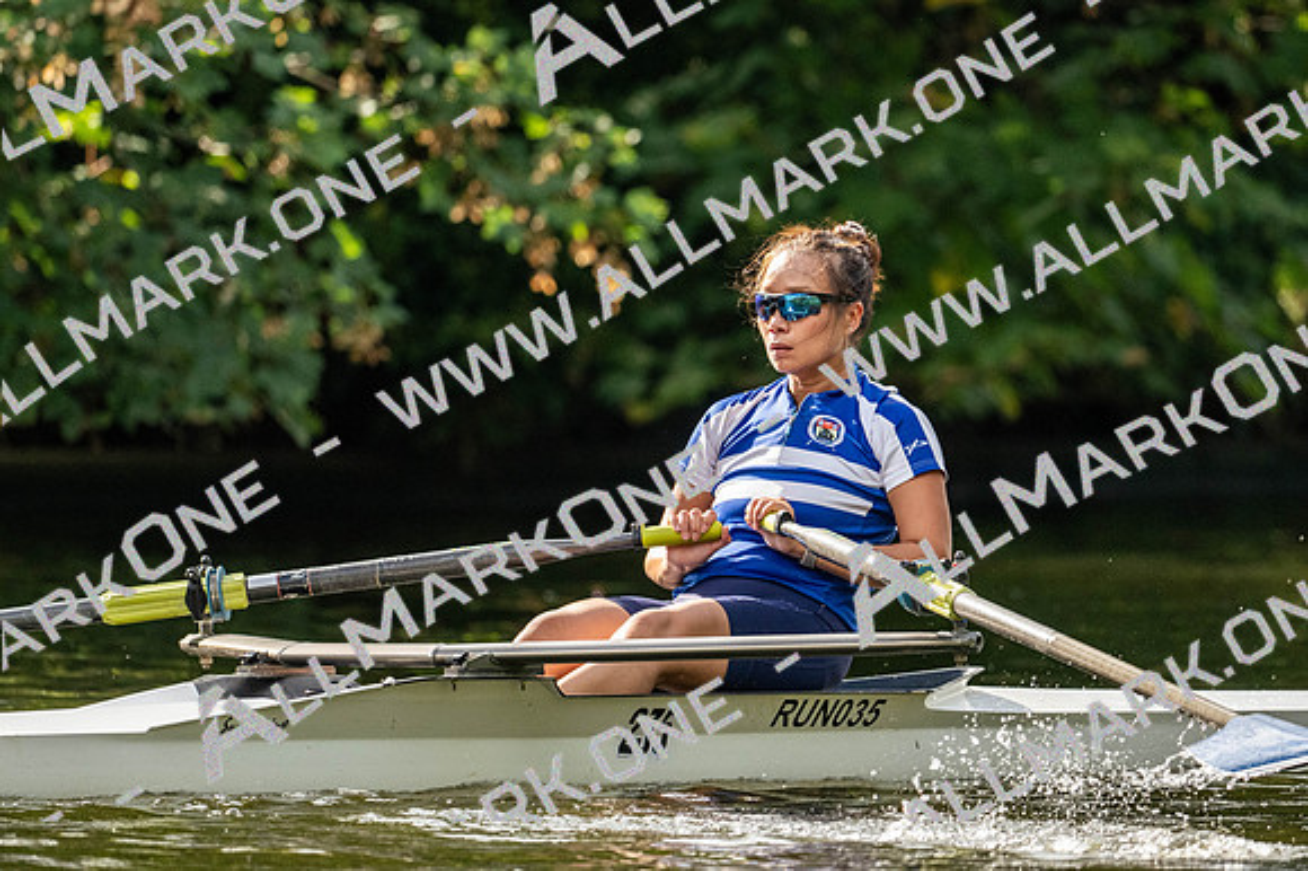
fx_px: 21792
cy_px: 436
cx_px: 654
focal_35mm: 600
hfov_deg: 3.4
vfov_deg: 2.3
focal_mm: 400
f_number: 4.5
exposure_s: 1/2500
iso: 1100
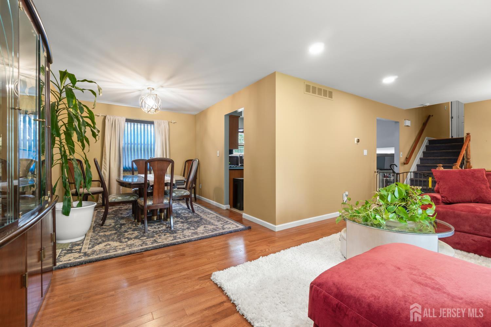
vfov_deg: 77.3
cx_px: 246
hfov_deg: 100.4
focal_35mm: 15
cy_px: 164
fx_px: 205
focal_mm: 10
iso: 250
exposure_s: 1/1.25
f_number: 9
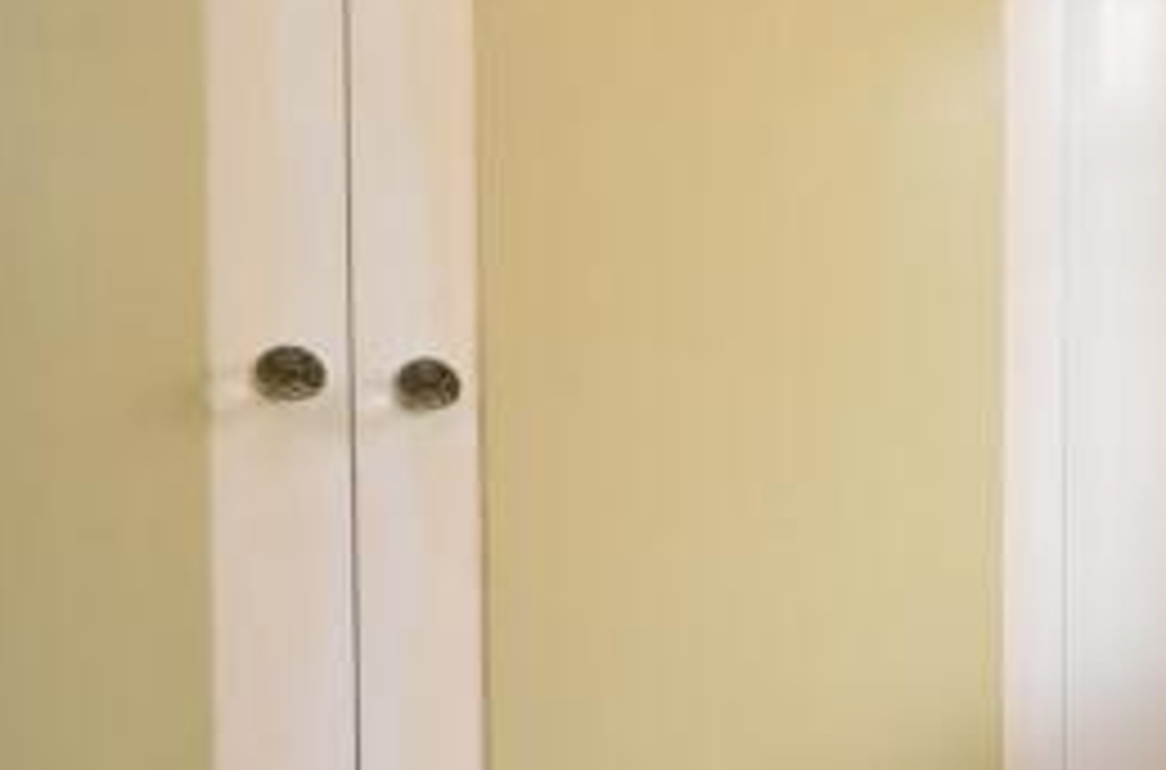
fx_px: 1227
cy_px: 594
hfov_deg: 38.6
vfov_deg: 34.0
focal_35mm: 38
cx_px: 1373
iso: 400
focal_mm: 10
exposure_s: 1/15
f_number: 7.1
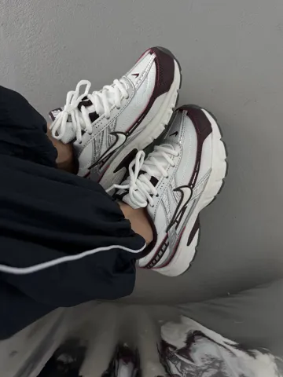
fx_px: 262
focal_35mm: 24
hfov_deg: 56.8
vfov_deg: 71.6
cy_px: 188
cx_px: 142
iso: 100
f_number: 1.78
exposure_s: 1/121
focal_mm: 6.76
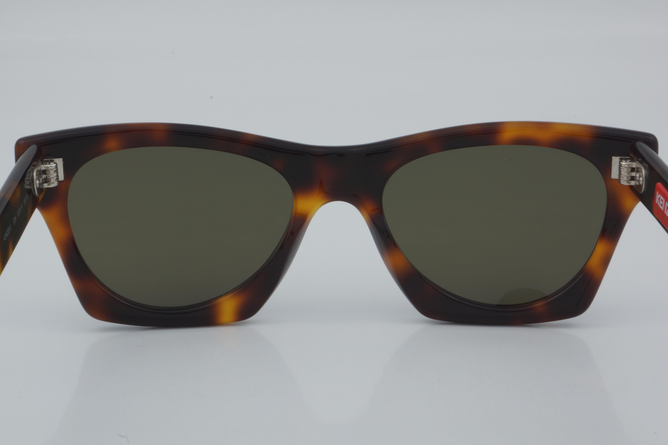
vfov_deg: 16.6
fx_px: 1531
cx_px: 334
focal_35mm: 82
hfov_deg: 24.6
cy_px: 222
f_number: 32
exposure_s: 1/4
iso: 100
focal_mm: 55
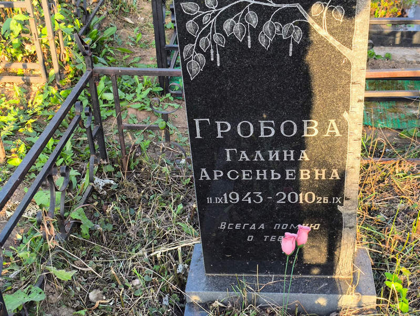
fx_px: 607
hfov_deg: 38.2
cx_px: 210
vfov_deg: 29.1
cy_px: 158
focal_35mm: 50
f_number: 1.7
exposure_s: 1/108
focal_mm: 4.71
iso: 50
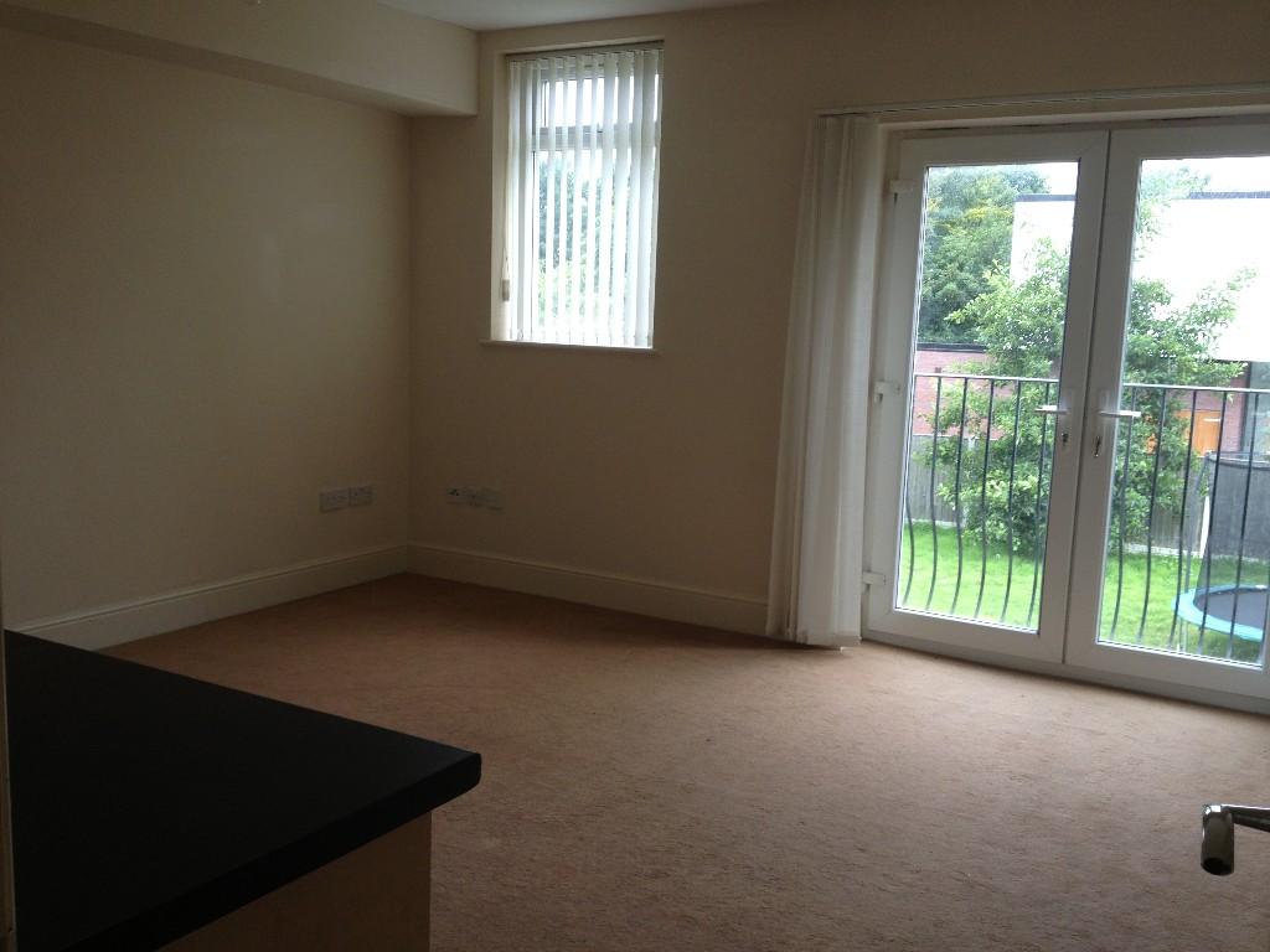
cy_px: 476
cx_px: 635
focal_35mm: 35
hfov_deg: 52.6
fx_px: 1284
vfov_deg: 40.7
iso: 50
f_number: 2.4
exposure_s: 1/60
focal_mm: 4.28
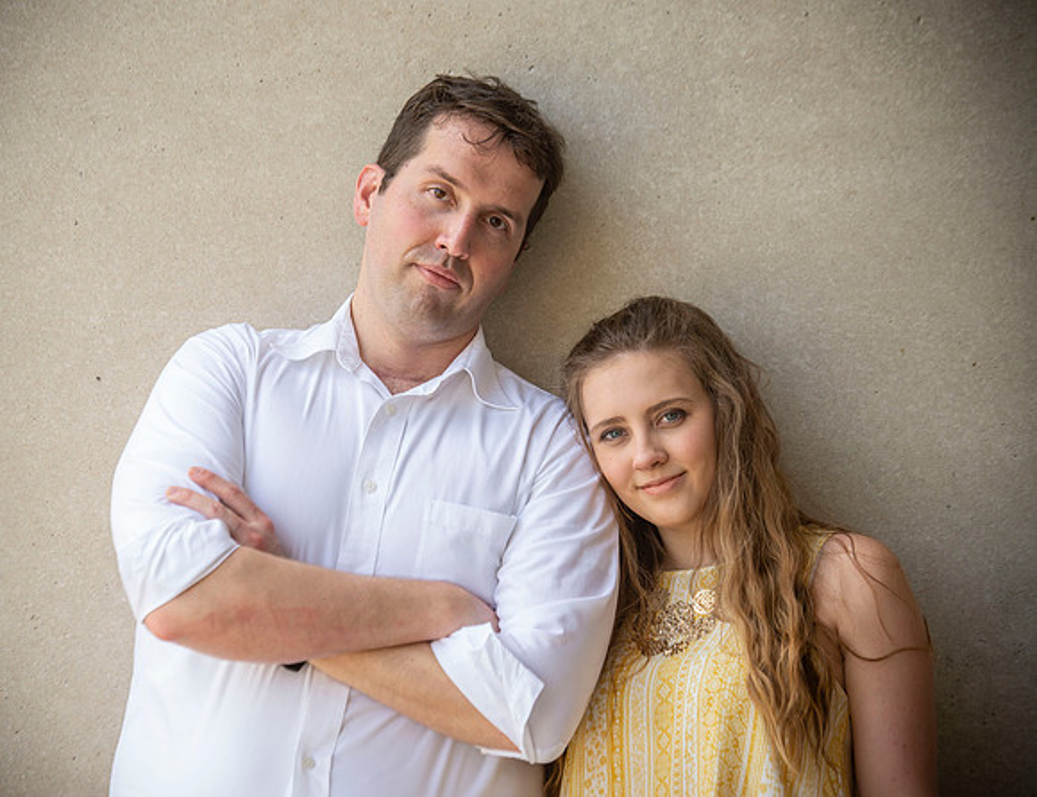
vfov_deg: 11.1
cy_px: 396
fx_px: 4086
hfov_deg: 14.5
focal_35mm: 135
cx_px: 455
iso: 250
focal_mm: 122
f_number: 5
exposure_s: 1/250
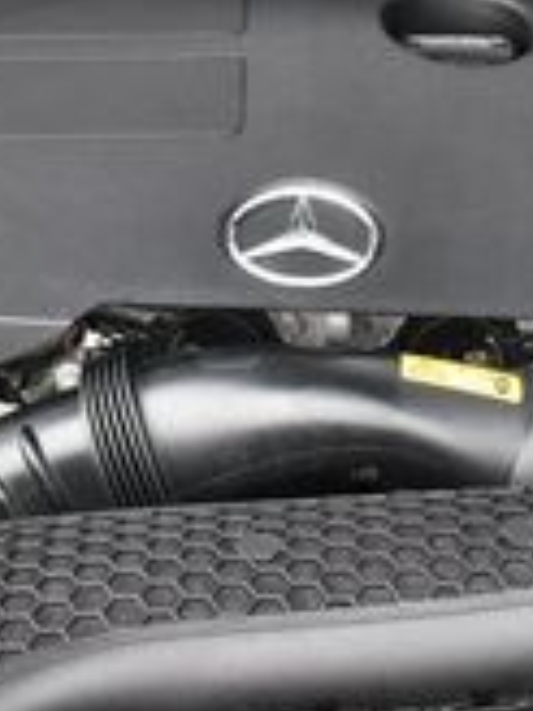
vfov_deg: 14.4
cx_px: 247
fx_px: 2772
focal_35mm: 135
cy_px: 56
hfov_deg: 11.0
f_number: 4.5
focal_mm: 18
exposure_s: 1/250
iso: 400
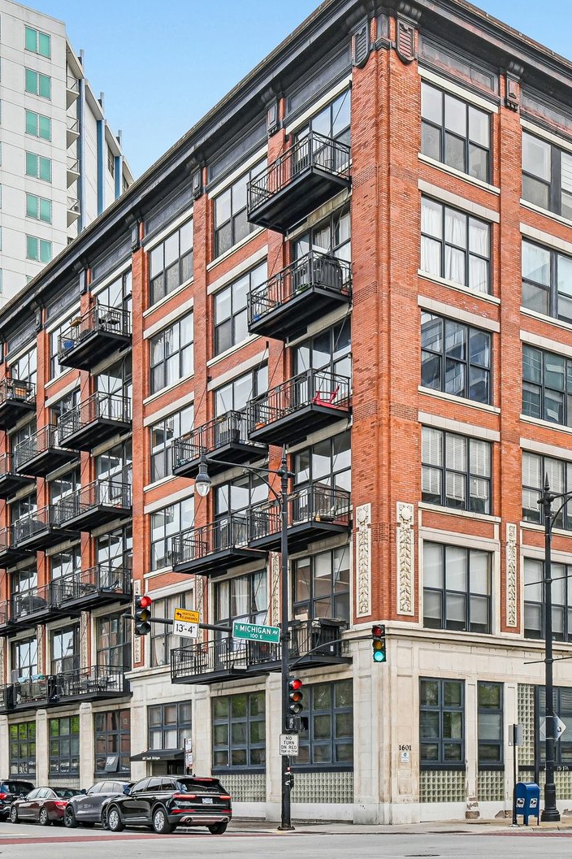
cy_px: 438
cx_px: 315
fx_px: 1097
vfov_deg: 42.8
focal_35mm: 46
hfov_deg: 29.2
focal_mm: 20
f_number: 8
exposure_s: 1/125
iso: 100
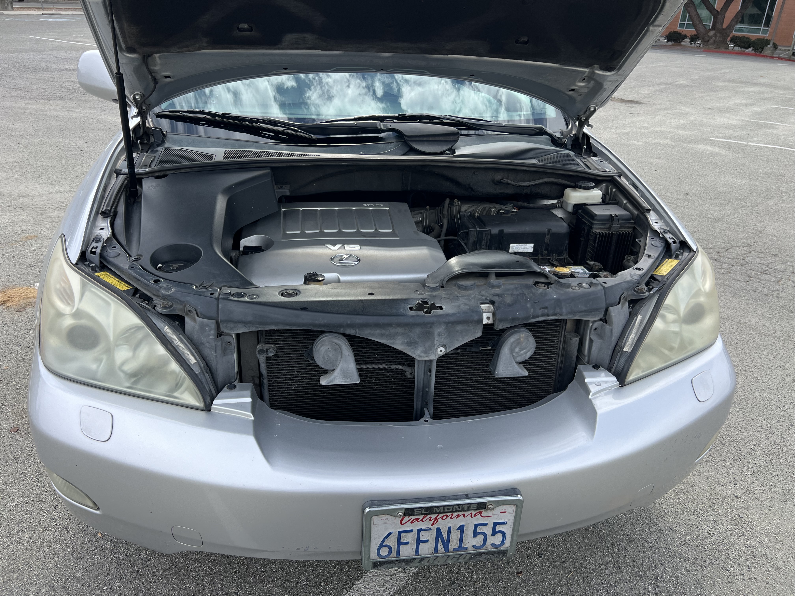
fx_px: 597
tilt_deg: -25.6
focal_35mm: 26
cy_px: 298
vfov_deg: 53.1
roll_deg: -2.8
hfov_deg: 67.3
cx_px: 398
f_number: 1.5
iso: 50
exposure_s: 1/2045
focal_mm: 5.7
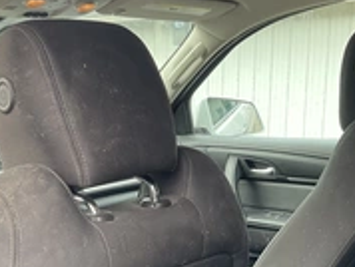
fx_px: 667
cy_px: 247
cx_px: 209
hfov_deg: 29.7
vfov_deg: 22.0
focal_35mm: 65
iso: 64
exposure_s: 1/122
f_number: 1.8
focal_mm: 3
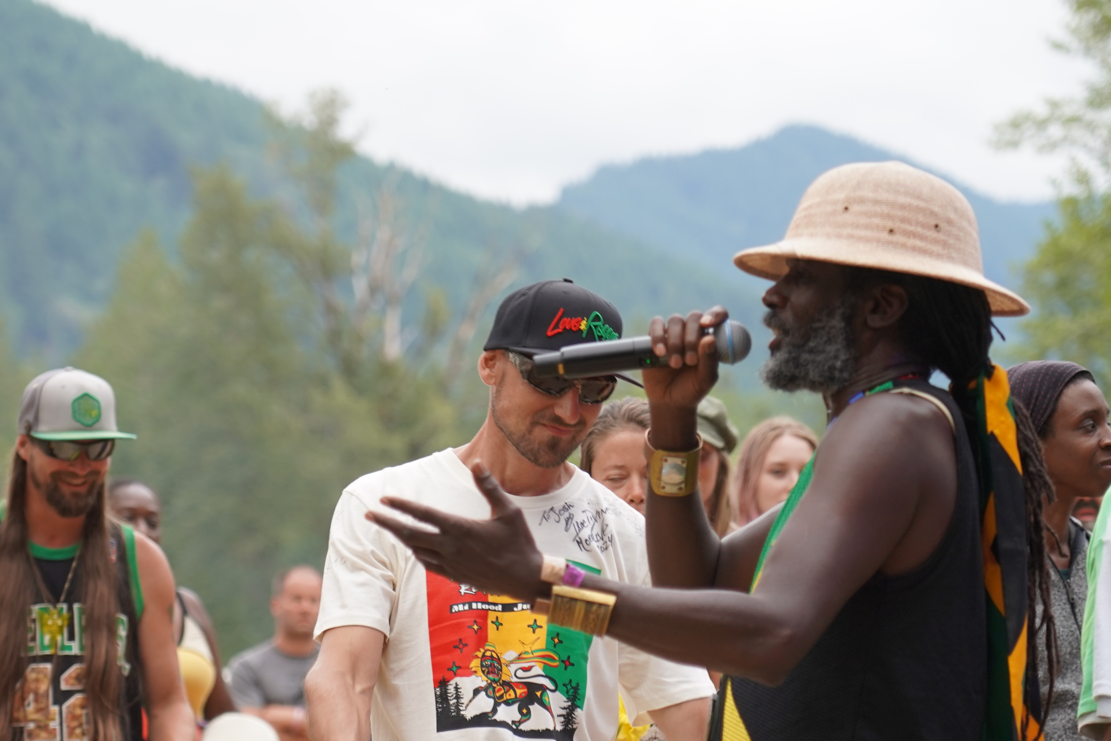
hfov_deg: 10.9
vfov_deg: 7.3
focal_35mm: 188
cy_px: 554
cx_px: 510
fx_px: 5801
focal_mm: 105
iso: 250
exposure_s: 1/160
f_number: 4
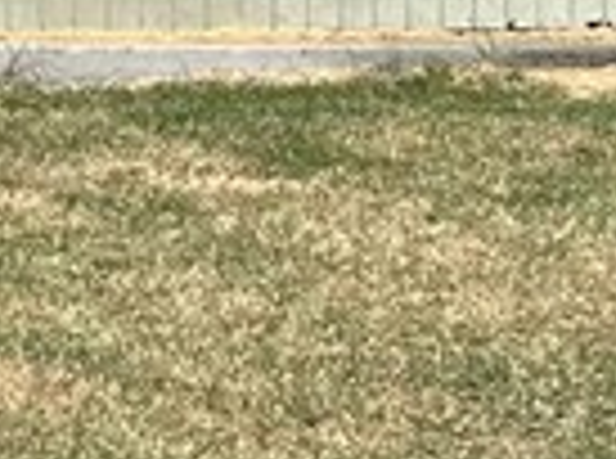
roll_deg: -0.1
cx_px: -818
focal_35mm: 180
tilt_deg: -1.5
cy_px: -220
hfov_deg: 9.8
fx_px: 3195
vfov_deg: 8.1
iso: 80
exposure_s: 1/5525
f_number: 1.78
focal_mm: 6.86
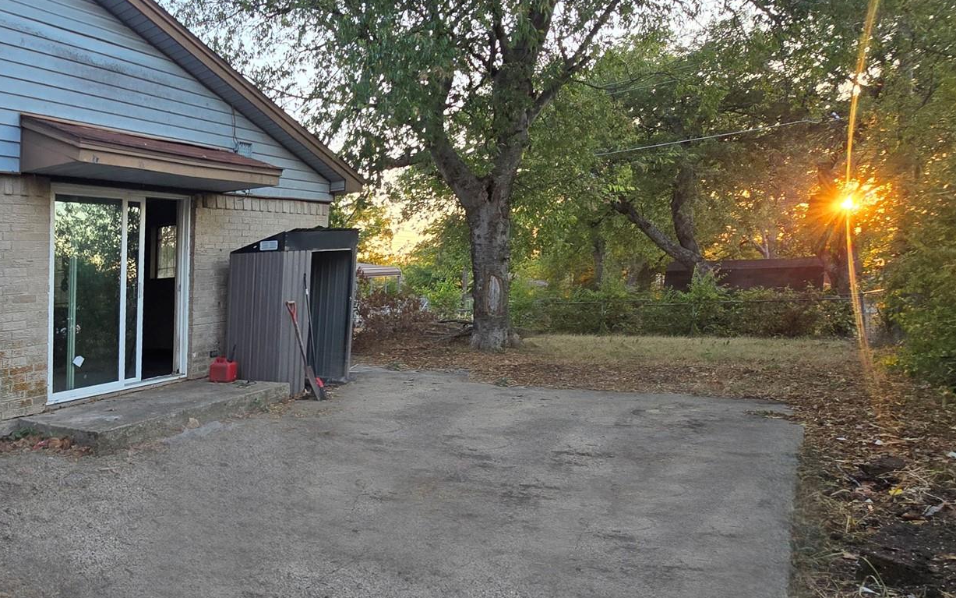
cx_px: 245
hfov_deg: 72.1
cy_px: 377
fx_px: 599
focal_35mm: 23
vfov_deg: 52.4
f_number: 2.2
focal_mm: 2.2
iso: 80
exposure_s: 1/120
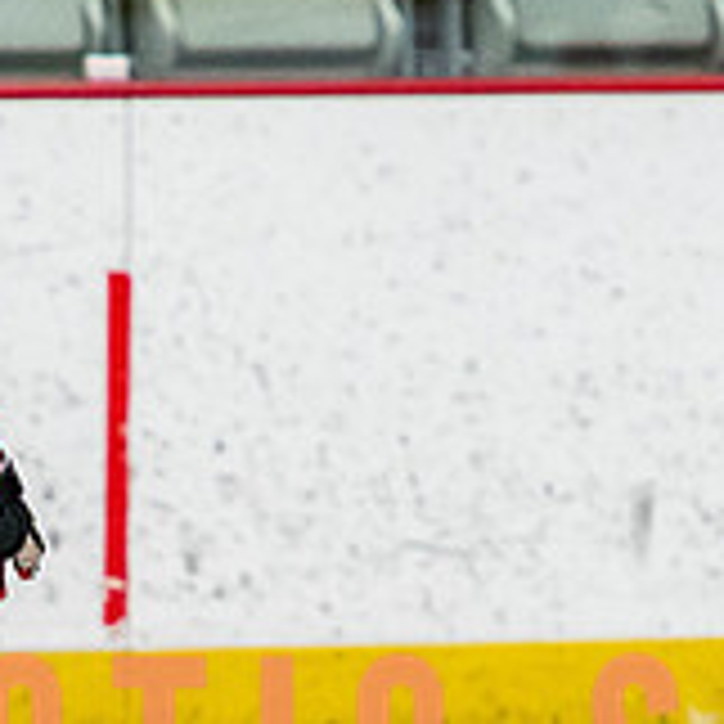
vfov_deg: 2.1
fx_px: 20113
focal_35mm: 850
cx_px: -464
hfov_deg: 2.1
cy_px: 742
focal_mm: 140
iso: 1800
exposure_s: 1/640
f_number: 2.8
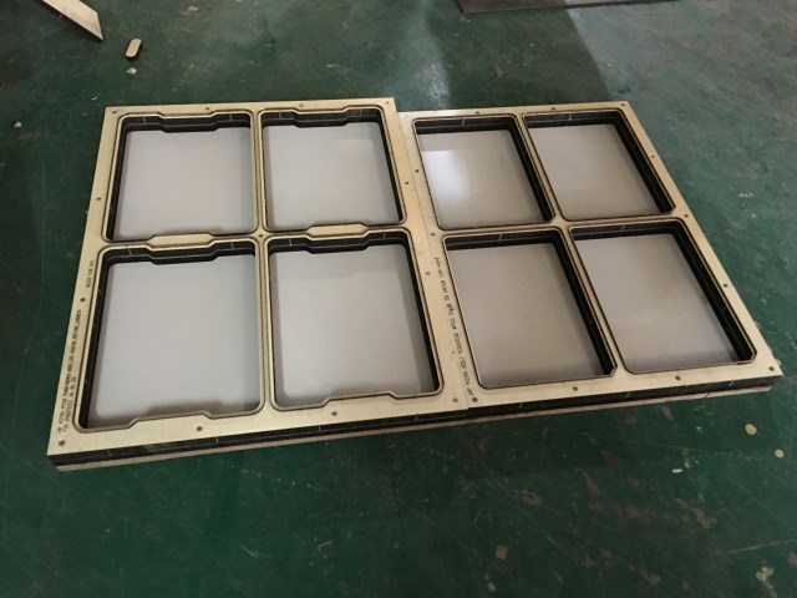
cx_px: 398
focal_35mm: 29
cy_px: 299
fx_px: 668
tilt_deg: -51.9
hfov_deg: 61.7
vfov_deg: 48.2
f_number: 2.2
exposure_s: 1/4
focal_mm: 4.15
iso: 160
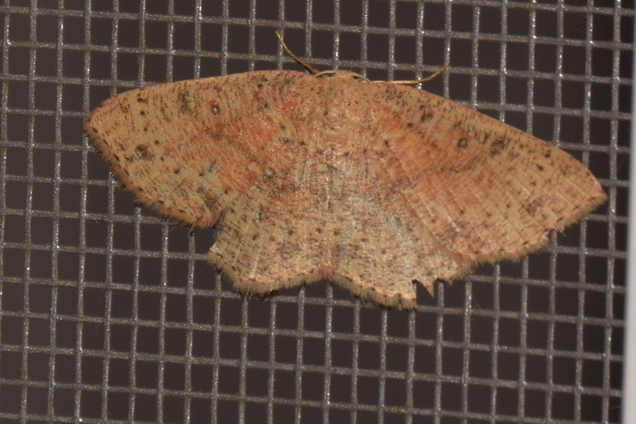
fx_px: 4680
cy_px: 177
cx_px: 313
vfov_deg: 5.2
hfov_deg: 7.8
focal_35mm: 265
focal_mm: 140
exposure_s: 1/125
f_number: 16
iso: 100
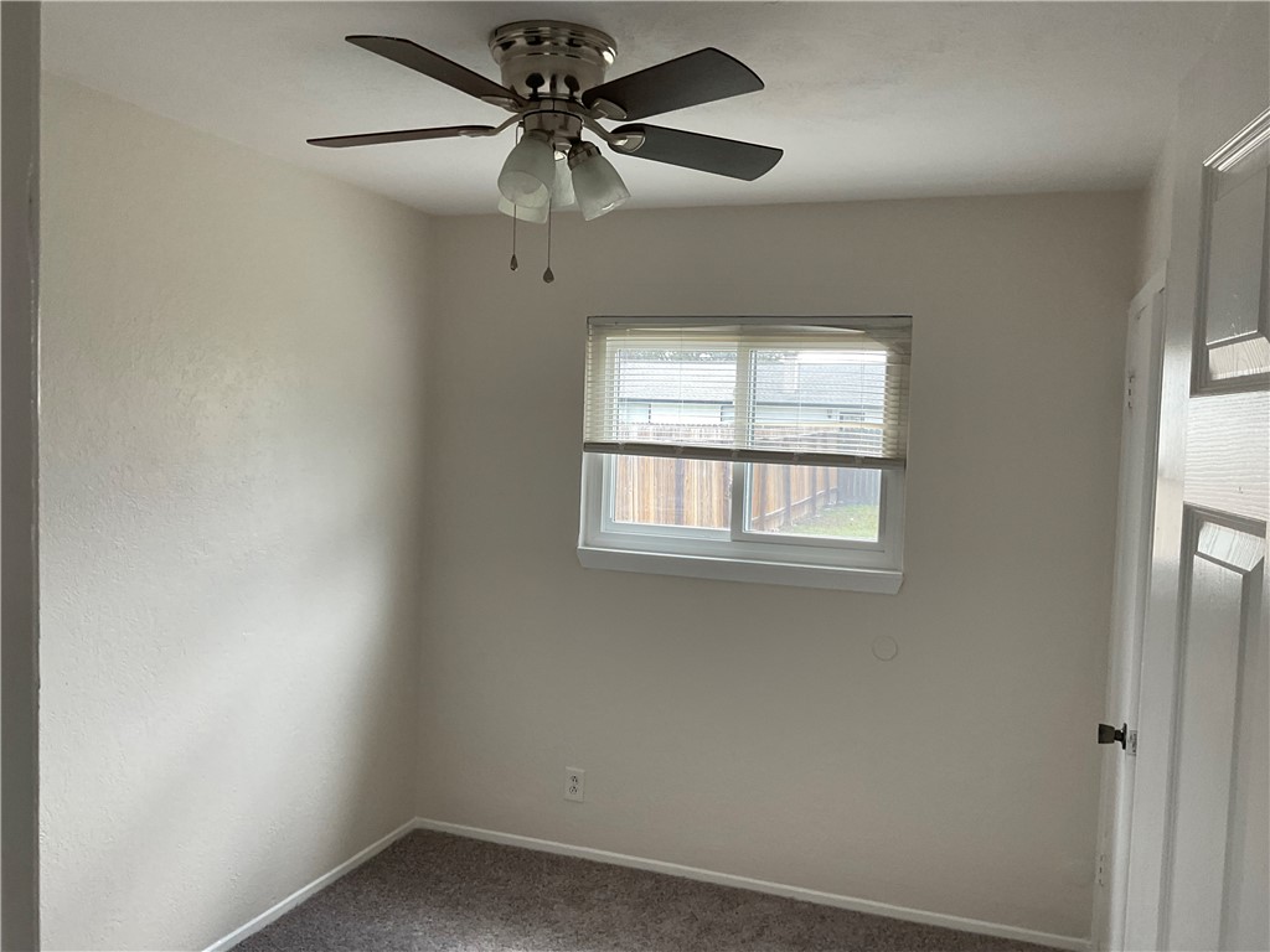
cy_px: 476
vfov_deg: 48.2
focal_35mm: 29
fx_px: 1064
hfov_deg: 61.7
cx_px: 635
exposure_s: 1/120
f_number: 1.8
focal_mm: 3
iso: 50
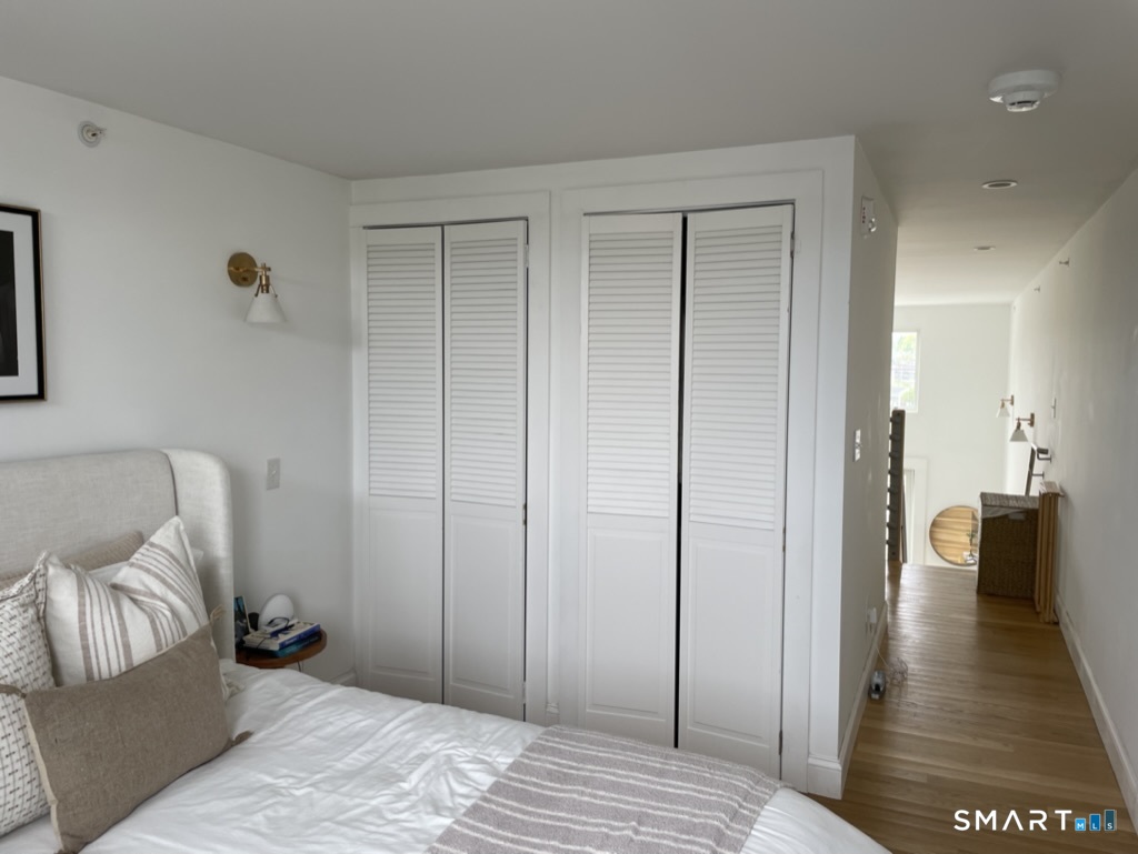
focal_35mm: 26
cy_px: 427
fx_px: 855
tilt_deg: -3.0
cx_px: 569
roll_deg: -0.3
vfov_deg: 53.1
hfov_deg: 67.3
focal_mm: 4.2
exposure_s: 1/121
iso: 40
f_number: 1.6
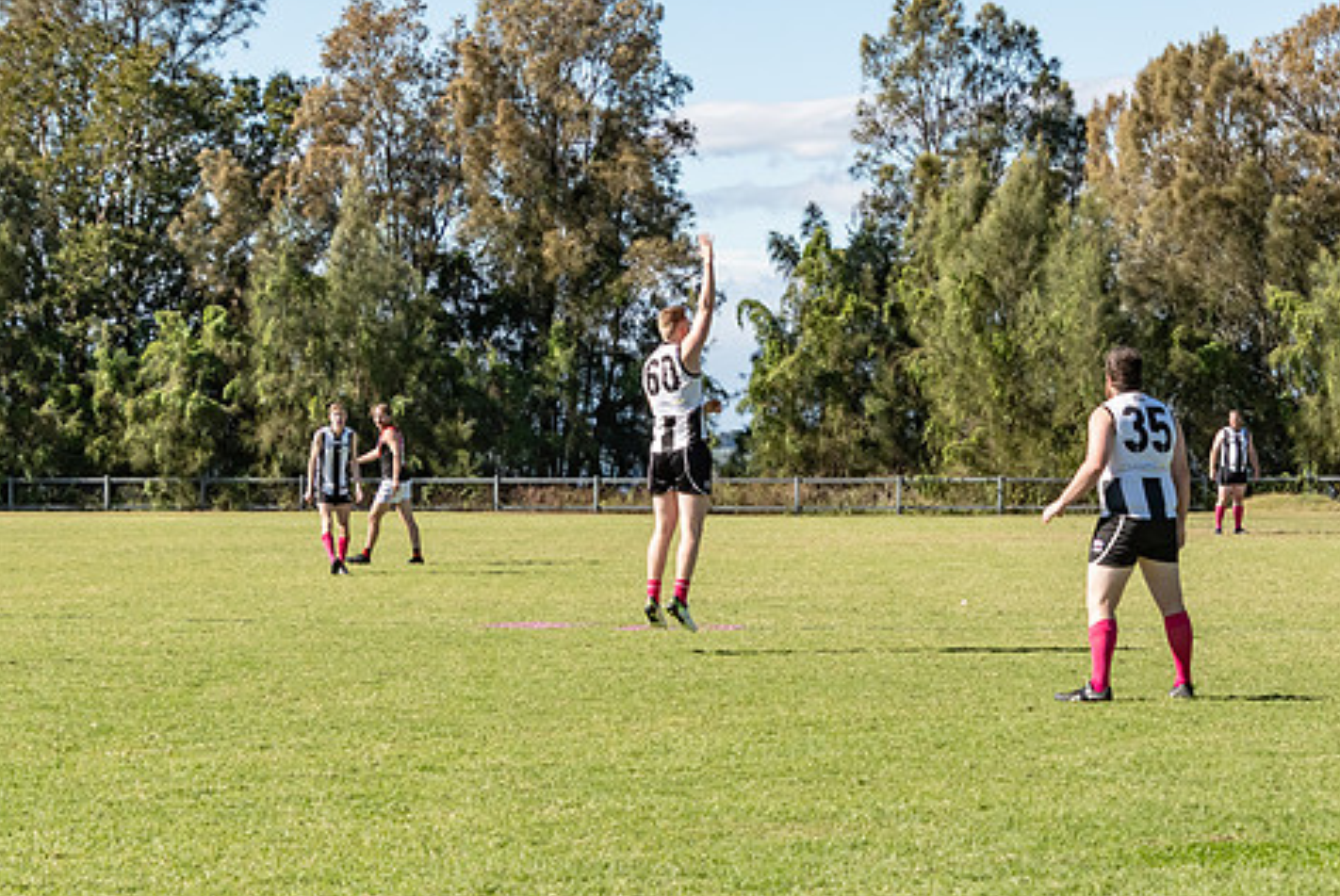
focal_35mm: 120
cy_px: 375
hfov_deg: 17.0
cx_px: 741
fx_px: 4471
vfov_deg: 11.4
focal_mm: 65
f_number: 6.3
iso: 800
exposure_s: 1/4000
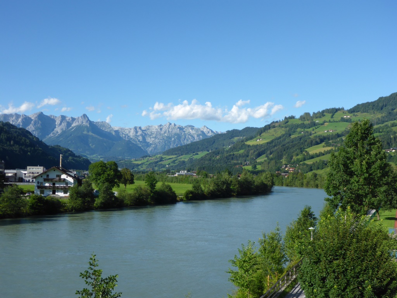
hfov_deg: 45.8
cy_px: 149
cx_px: 198
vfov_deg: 35.1
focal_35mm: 41
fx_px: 470
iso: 100
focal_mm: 7.4
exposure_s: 1/500
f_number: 4.2
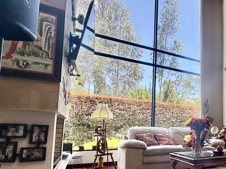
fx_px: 183
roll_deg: -1.8
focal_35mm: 28
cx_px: 191
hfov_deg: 57.0
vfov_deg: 48.7
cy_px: 116
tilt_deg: +5.2
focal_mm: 2.22
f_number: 2.2
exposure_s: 1/177
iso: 40
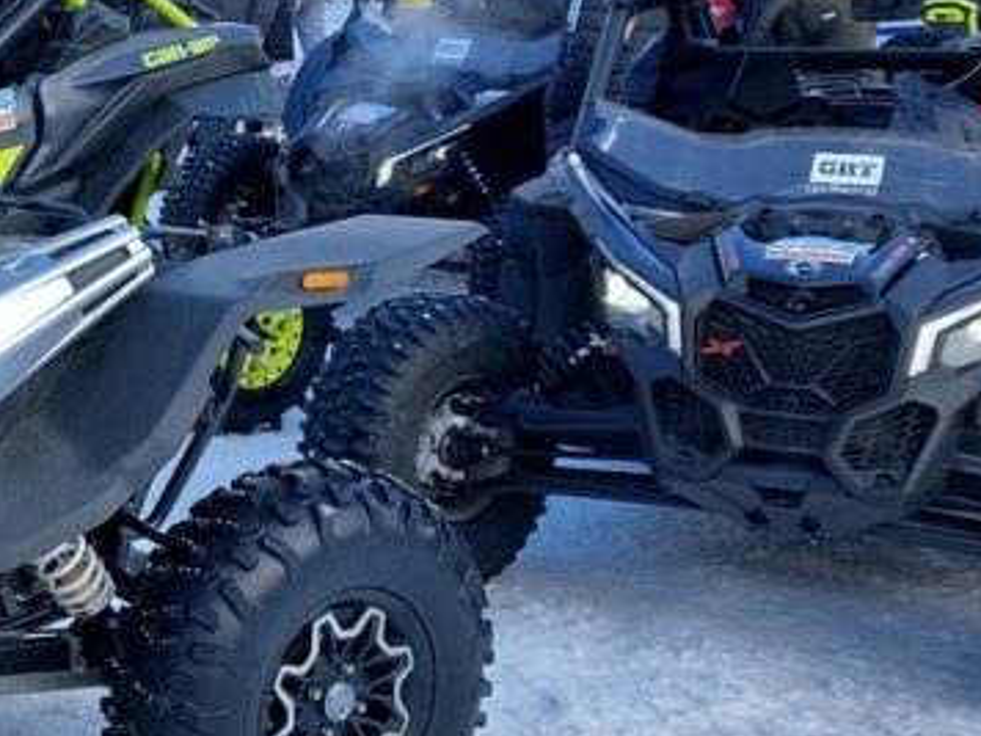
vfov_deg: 21.3
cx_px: -314
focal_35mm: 69
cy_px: 281
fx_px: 1955
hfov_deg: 24.4
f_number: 1.8
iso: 25
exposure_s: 1/510
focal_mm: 5.23
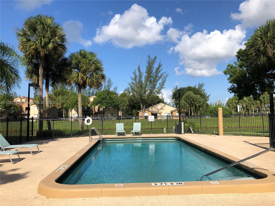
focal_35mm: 28
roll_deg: +1.6
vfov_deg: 49.7
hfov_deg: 63.4
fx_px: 222
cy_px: 103
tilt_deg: +3.0
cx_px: 138
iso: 20
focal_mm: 4
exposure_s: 1/2315
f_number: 1.8
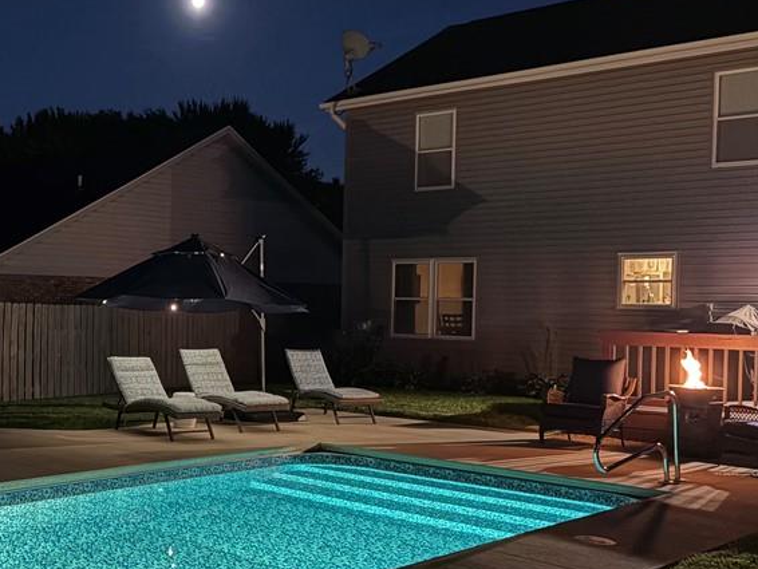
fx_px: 1030
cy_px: 329
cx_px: 118
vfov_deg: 30.8
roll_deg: -0.9
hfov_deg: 38.4
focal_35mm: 47
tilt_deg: -0.6
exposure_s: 1/15
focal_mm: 5.96
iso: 640
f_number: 1.6
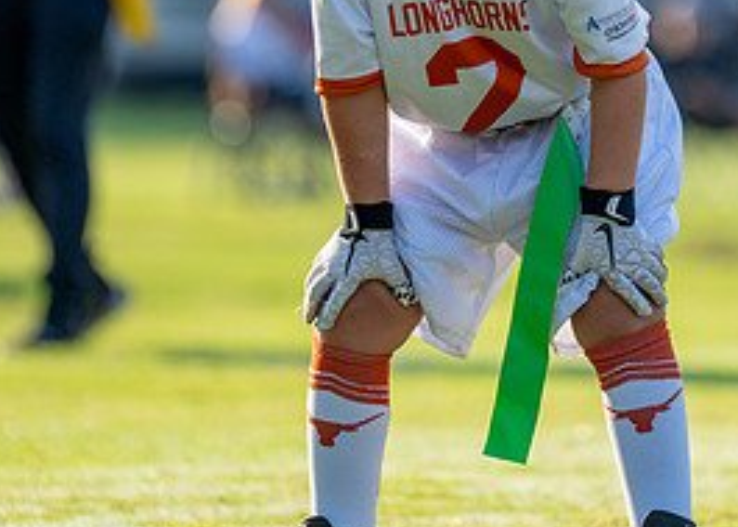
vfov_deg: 2.9
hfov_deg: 4.1
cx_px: 531
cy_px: 26
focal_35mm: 494
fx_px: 10349
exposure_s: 1/2000
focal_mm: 200
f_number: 2.8
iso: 250
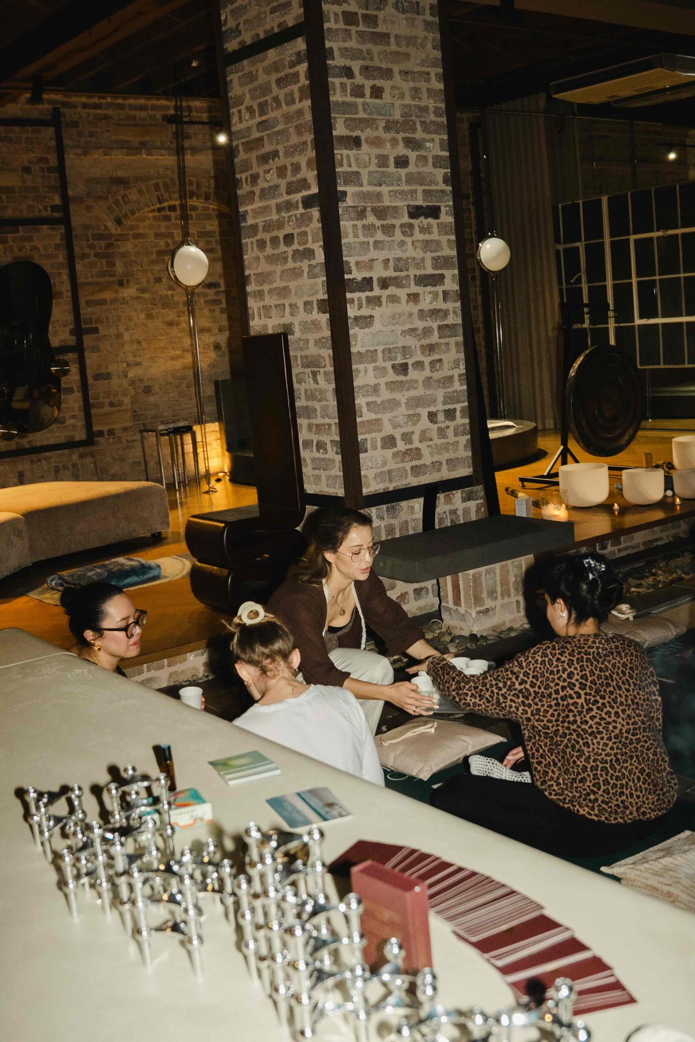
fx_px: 1129
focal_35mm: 39
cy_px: 521
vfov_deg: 49.6
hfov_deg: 34.2
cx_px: 348
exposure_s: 1/200
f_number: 3.5
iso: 2500
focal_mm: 26.3
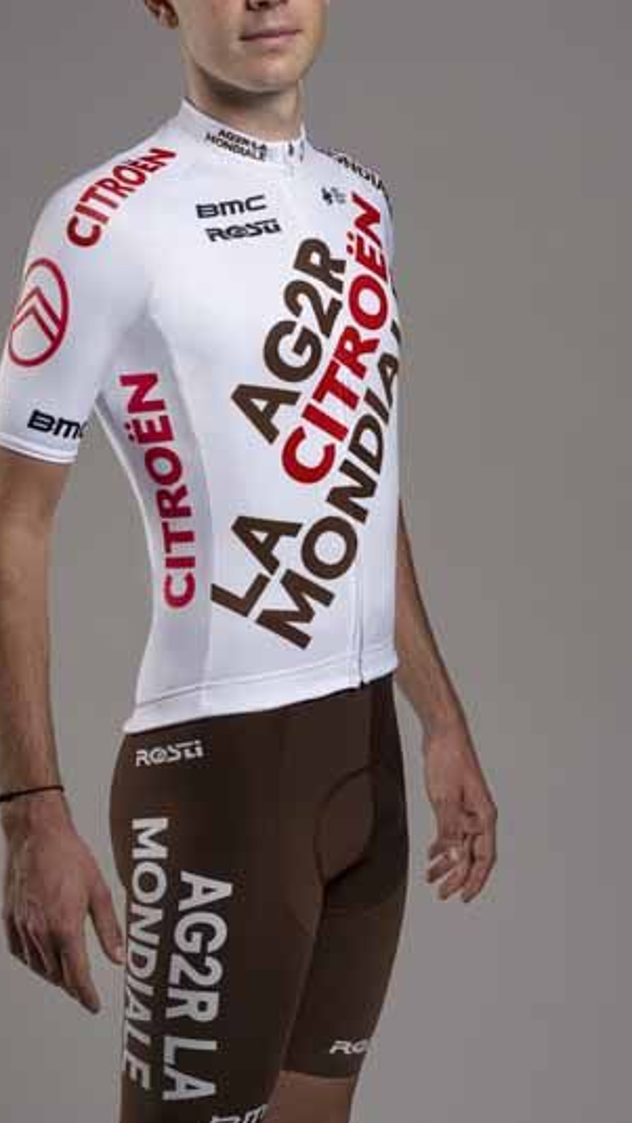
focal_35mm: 118
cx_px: 245
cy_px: 464
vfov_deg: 18.1
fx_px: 3515
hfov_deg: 10.3
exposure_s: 1/250
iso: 400
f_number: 11
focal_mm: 90
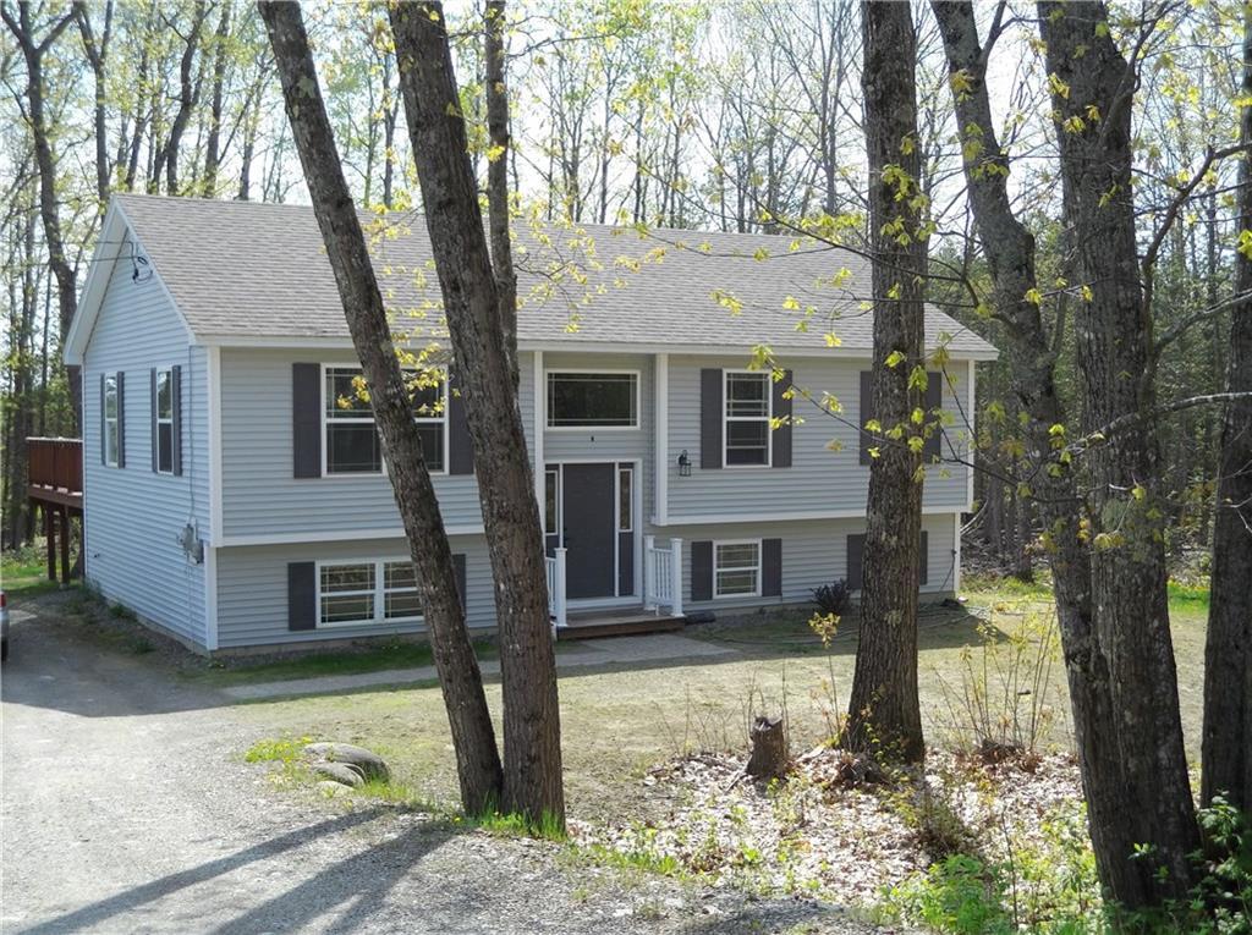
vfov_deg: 34.3
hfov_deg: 44.8
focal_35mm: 42
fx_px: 1517
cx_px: 626
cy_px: 468
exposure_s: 1/400
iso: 100
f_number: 4.2
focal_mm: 7.6
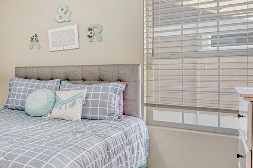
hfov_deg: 43.5
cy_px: 76
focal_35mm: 35
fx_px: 243
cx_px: -20
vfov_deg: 38.1
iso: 400
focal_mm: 14.7
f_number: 8
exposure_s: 1/100
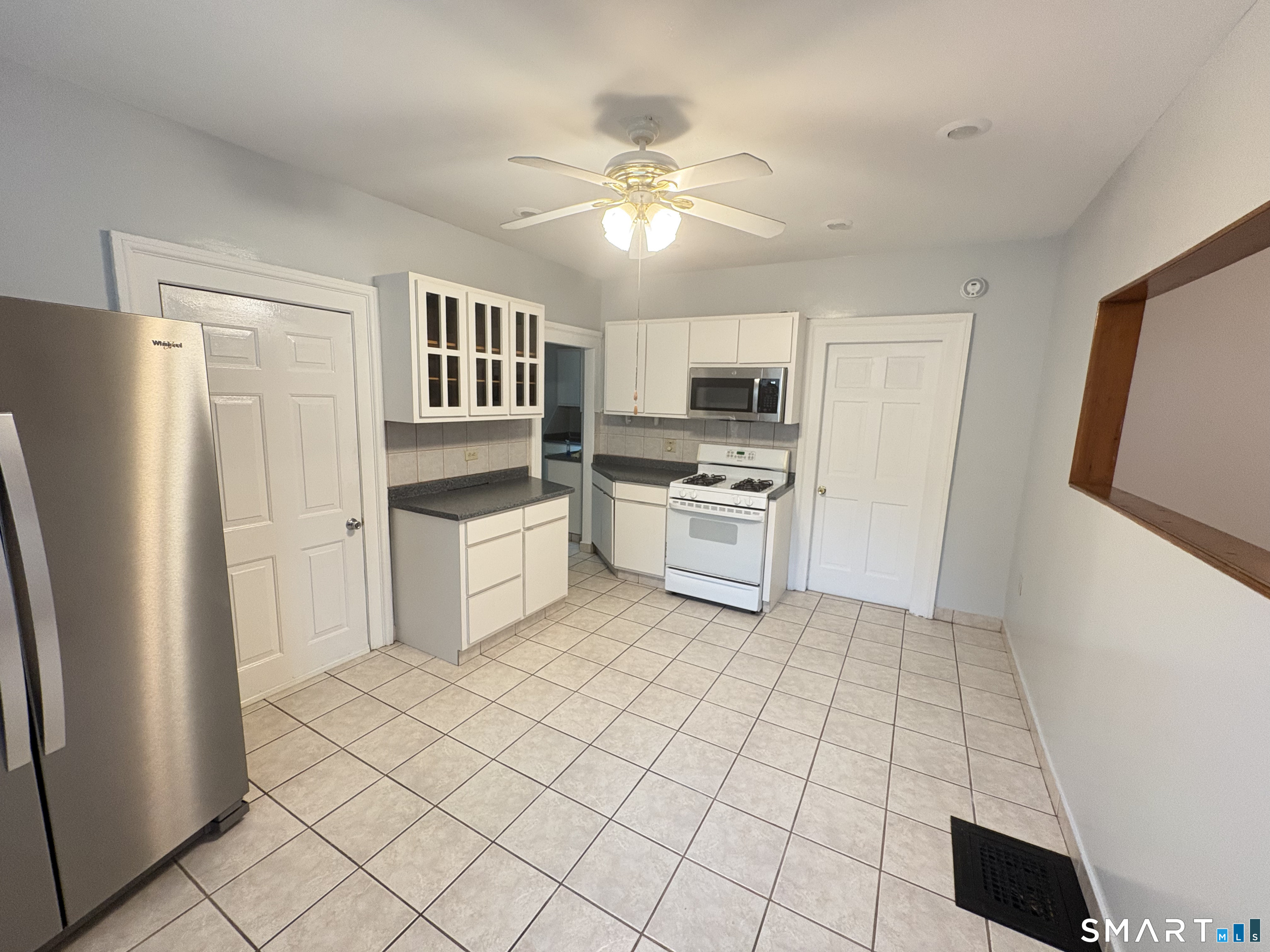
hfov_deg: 102.1
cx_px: 635
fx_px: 514
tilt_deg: -9.0
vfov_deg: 85.7
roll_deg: -1.7
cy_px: 476
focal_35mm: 14
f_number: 2.2
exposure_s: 1/60
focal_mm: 2.22
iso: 400
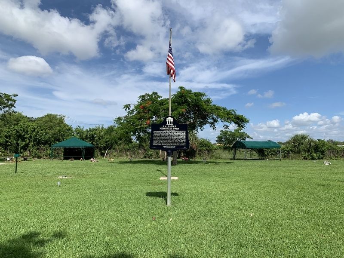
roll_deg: +0.3
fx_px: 258
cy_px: 129
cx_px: 172
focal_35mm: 26
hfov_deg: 67.3
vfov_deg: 53.1
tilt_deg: +1.4
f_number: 1.8
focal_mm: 4.25
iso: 25
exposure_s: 1/3086
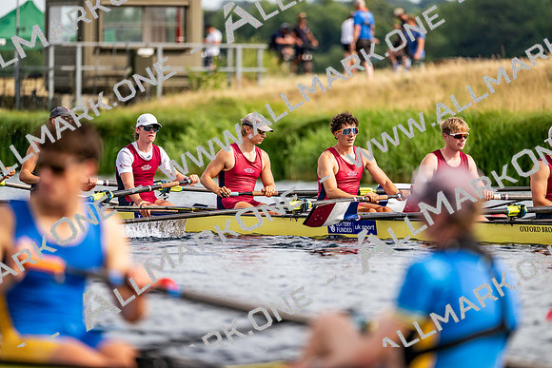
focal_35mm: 400
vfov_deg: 3.4
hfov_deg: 5.2
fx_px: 6134
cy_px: 184
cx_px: 276
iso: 400
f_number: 4.5
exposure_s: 1/2500
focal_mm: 400
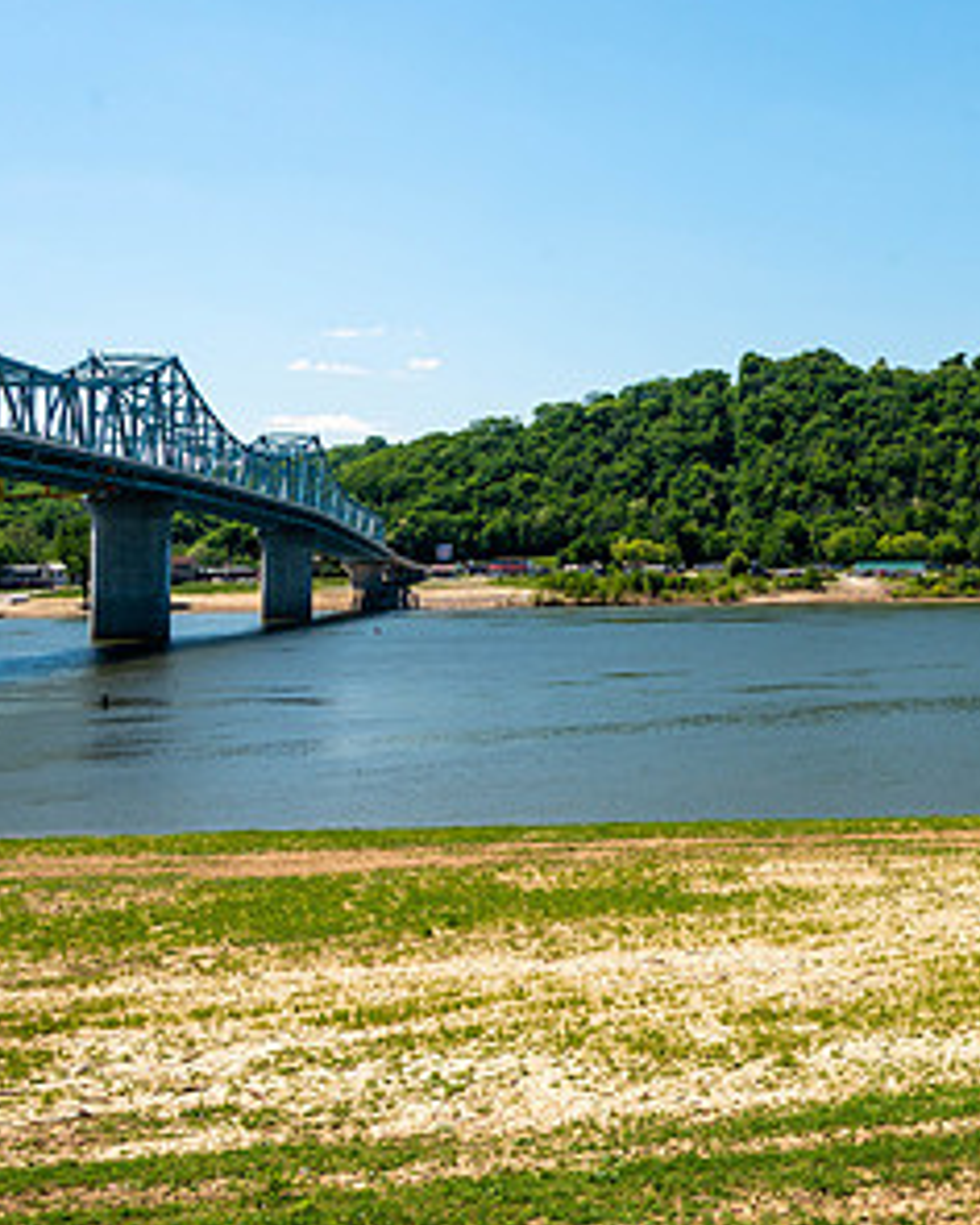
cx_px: 922
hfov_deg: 26.9
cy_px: 442
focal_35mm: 54
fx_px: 1958
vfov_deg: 34.5
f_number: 10
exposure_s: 1/250
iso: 100
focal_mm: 28
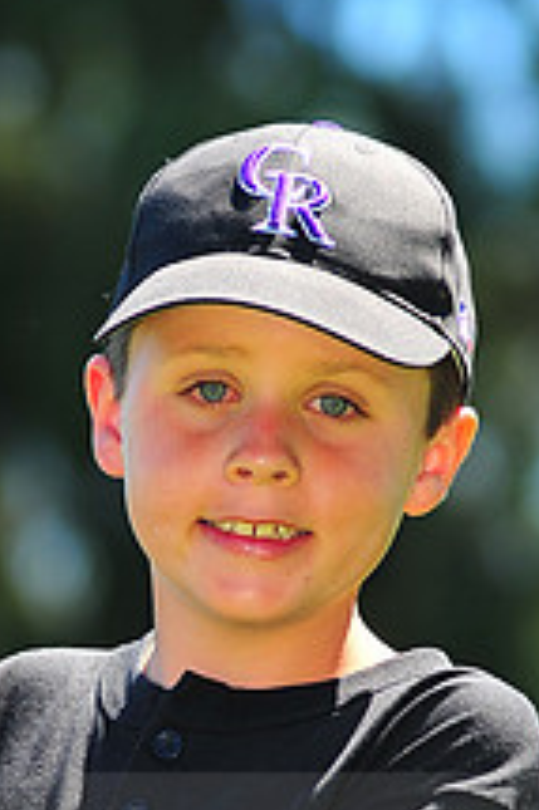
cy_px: 825
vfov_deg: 4.2
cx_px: 166
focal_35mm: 486
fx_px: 10932
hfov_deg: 2.8
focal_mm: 180
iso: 200
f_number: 5
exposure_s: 1/500
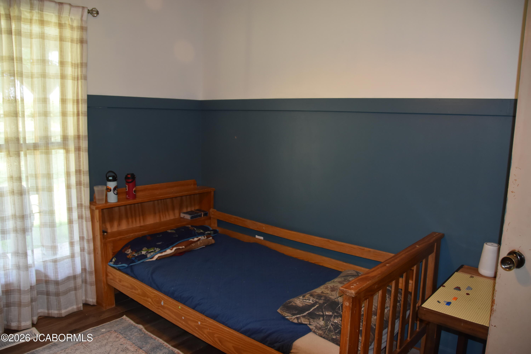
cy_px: 177
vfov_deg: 47.9
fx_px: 398
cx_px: 266
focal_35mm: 27
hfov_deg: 67.4
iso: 800
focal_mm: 18
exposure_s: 1/80
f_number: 4.5
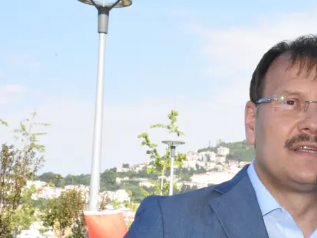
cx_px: 301
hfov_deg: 17.4
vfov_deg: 13.3
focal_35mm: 111
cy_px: 159
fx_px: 1017
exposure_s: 1/250
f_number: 29
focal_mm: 40
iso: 2500
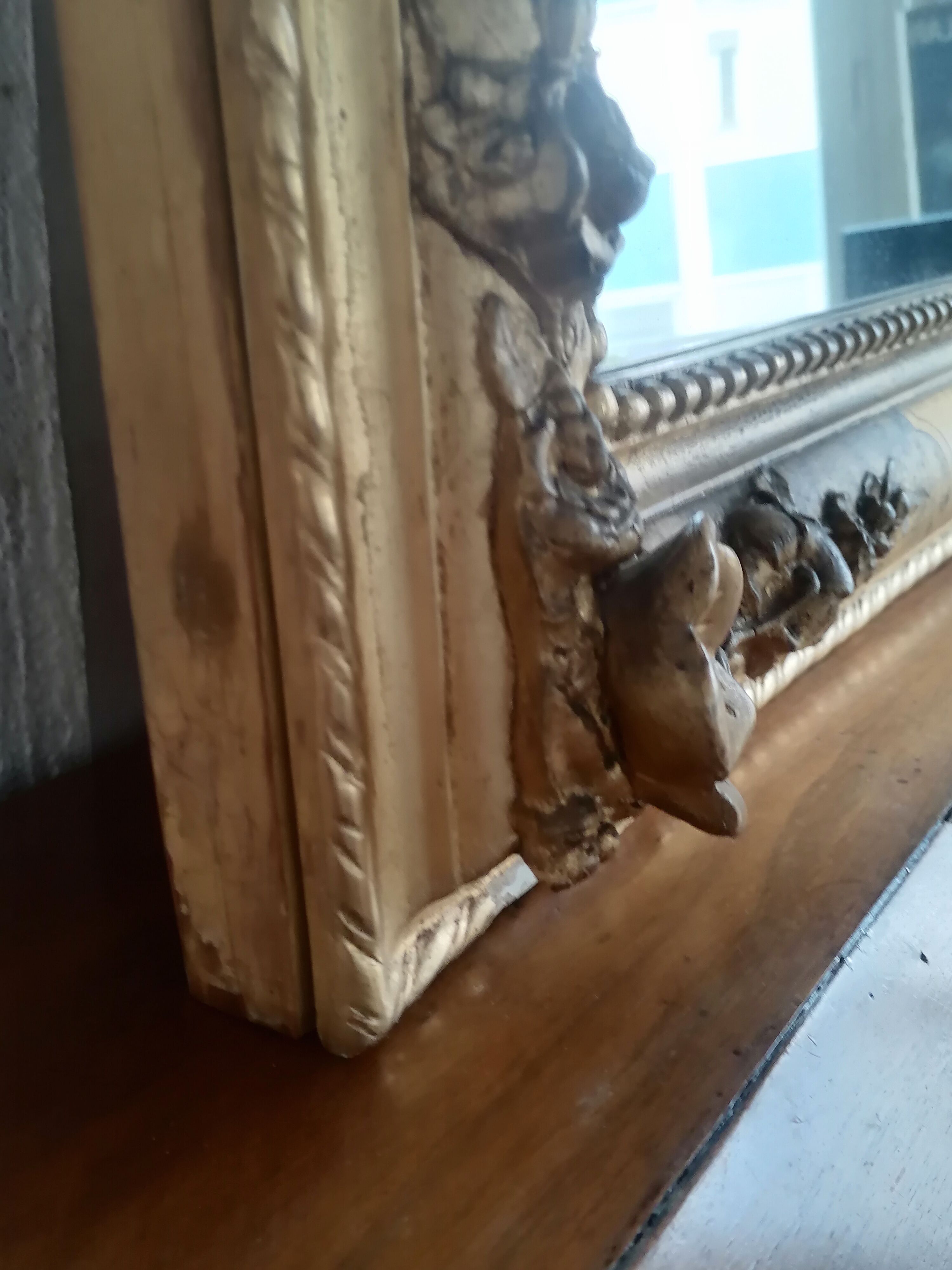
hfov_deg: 40.7
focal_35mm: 35
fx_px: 1283
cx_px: 476
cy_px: 635
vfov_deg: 52.6
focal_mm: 5.3
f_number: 1.8
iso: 200
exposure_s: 1/33.3
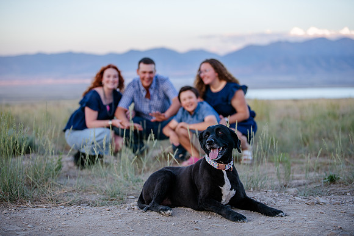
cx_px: 177
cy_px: 118
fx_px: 688
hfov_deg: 28.8
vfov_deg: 19.5
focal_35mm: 70
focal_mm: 70
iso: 200
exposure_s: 1/200
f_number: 2.8
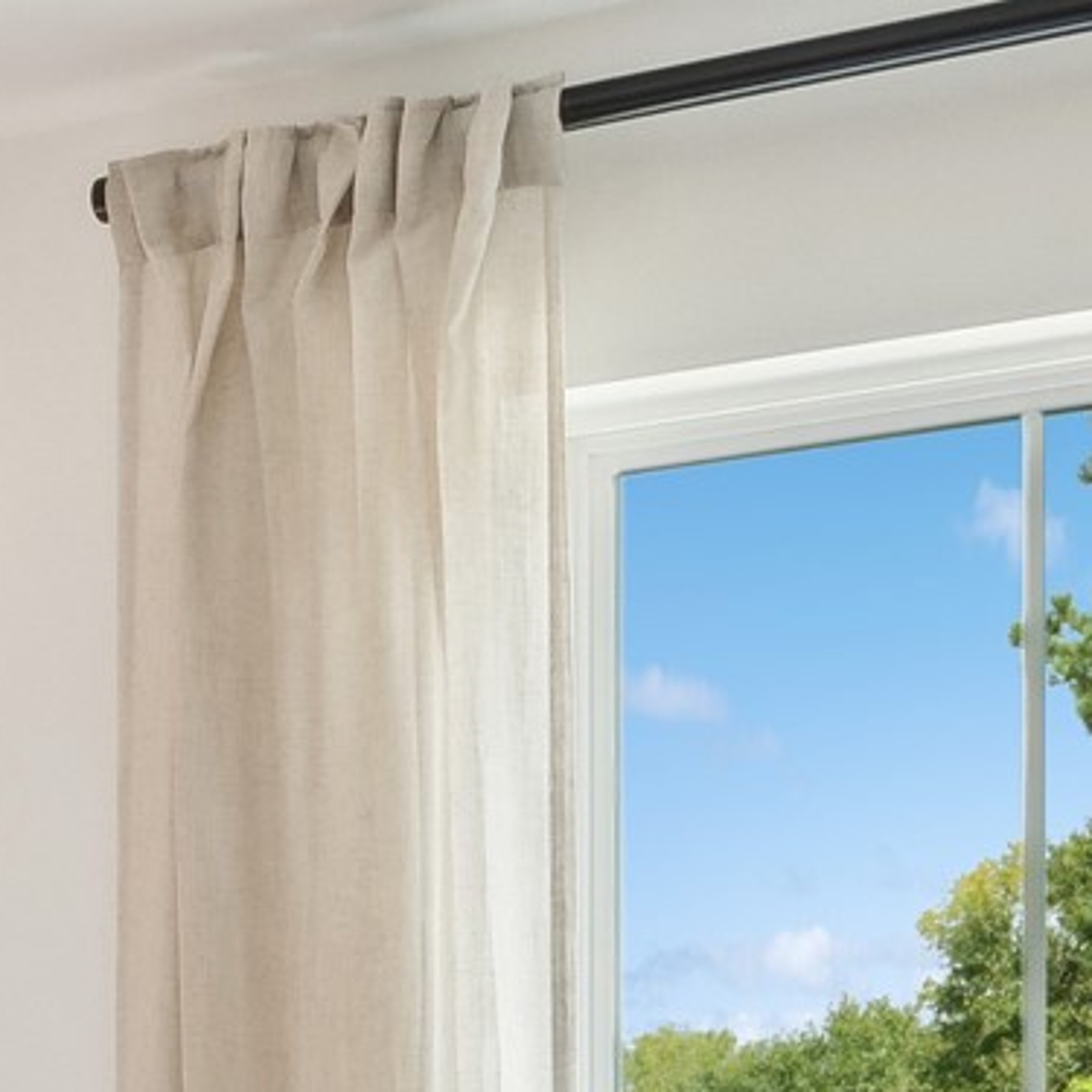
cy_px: 1398
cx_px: -483
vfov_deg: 14.4
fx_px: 4140
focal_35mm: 116
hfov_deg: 14.2
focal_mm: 12
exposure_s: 1/15
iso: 200
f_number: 11
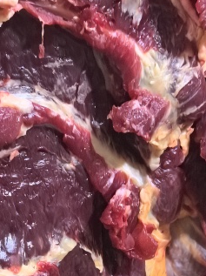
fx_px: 724
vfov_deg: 20.8
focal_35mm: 91
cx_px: 52
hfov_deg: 16.1
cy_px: 276
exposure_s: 1/189
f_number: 2
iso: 4000
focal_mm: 6.98
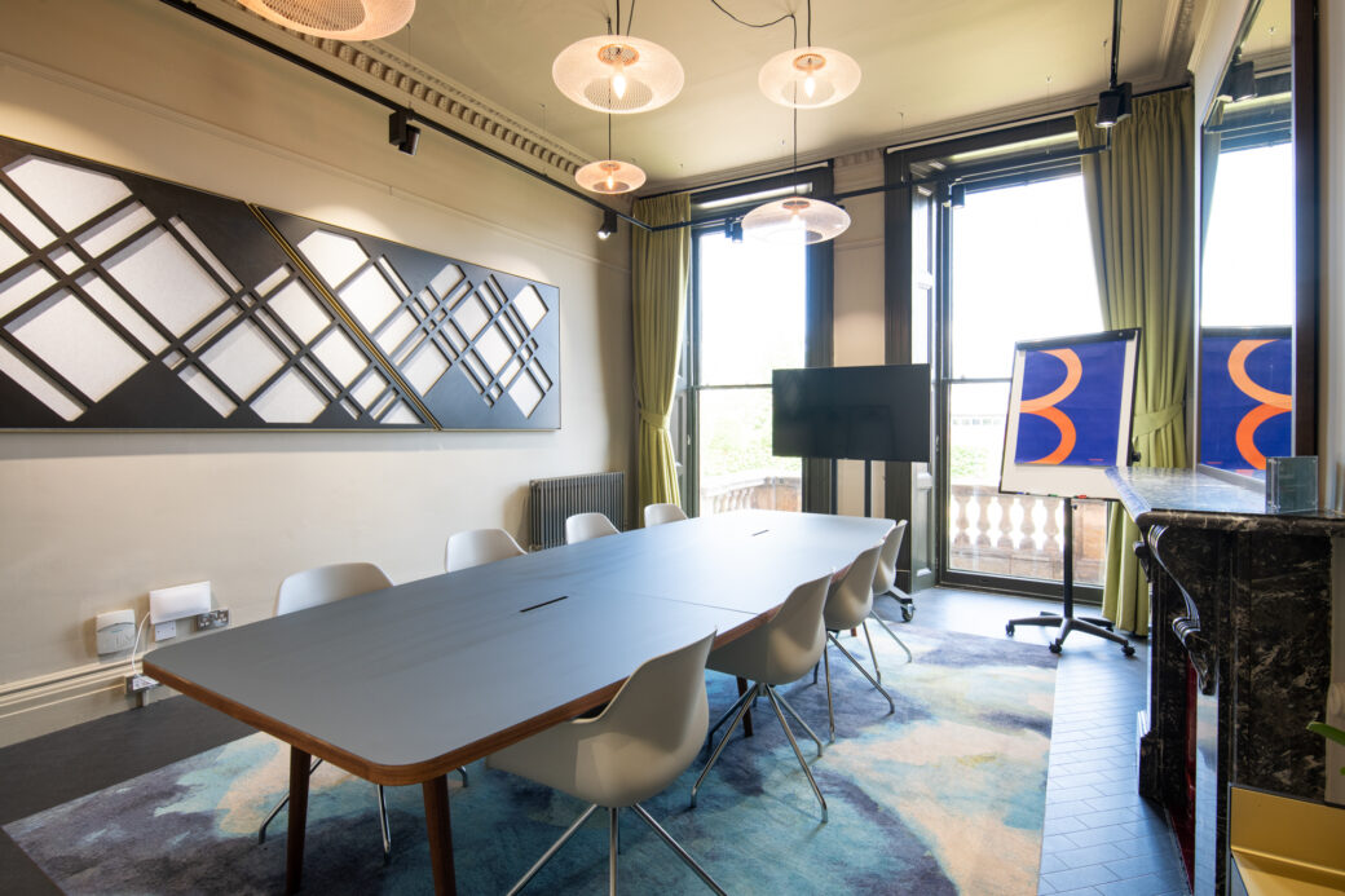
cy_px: 448
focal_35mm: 17
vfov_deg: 70.4
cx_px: 672
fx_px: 635
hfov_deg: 93.3
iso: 200
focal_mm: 17
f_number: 8
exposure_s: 1/15
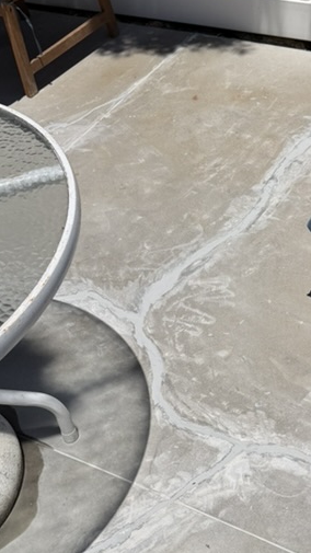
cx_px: 224
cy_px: 321
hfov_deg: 22.5
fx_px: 777
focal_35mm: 53
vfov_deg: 39.1
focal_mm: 6.76
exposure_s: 1/17544
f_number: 1.78
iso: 80
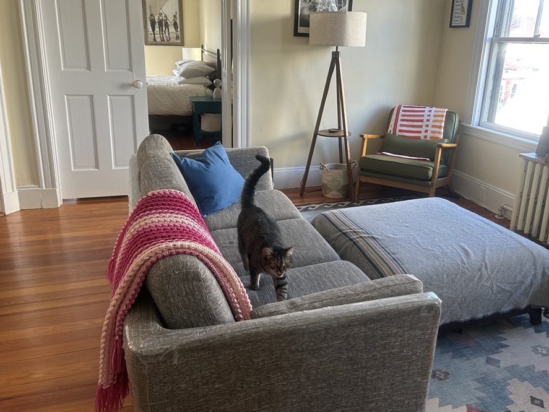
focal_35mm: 30
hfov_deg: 59.9
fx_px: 476
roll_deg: -1.8
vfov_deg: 46.7
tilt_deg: -16.6
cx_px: 292
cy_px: 183
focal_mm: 5.7
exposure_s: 1/120
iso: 100
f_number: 1.5
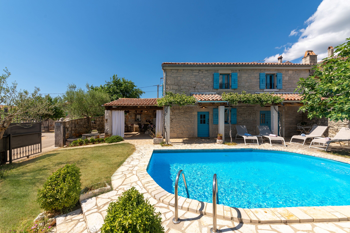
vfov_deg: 81.2
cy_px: 116
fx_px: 136
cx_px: 175
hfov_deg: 104.3
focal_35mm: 14
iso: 100
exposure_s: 1/400
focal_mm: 14
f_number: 8
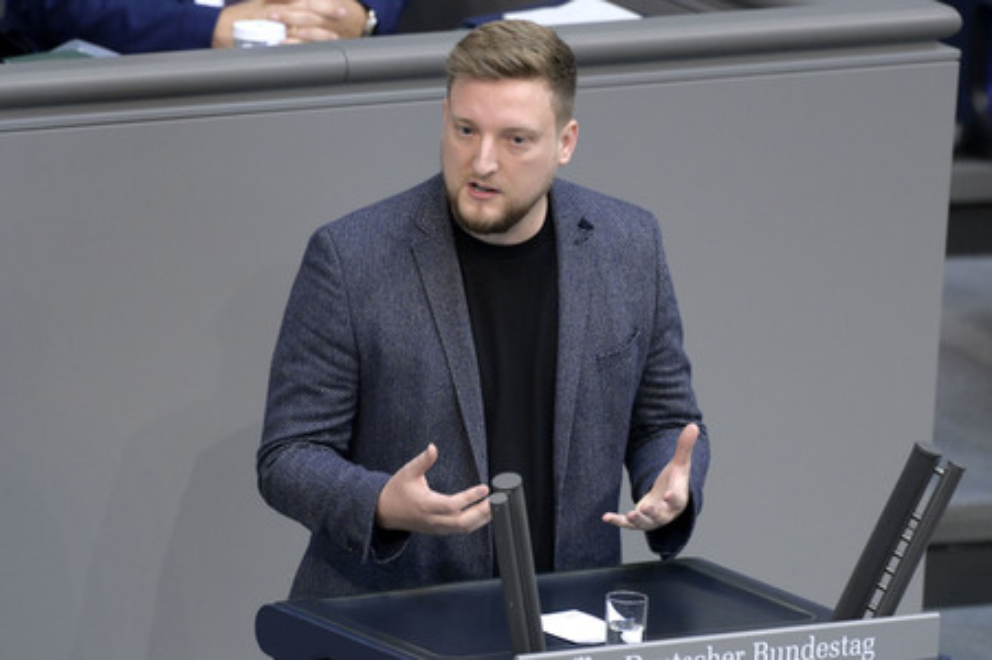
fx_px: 10739
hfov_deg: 5.3
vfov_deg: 3.5
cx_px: 496
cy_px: 330
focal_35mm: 390
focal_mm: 390
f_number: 5.6
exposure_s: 1/400
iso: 8000
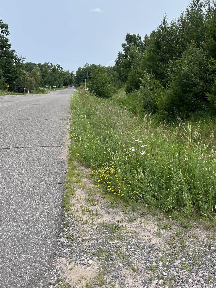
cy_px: 91
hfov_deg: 38.6
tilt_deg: -3.8
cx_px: 95
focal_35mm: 37
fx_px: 308
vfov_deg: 49.1
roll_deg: +0.0
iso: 50
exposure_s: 1/4484
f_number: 1.6
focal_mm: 5.1
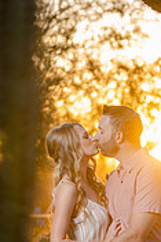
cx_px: 85
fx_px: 1889
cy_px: 146
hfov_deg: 4.9
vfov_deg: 7.3
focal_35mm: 281
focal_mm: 110
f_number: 4
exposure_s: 1/250
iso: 320
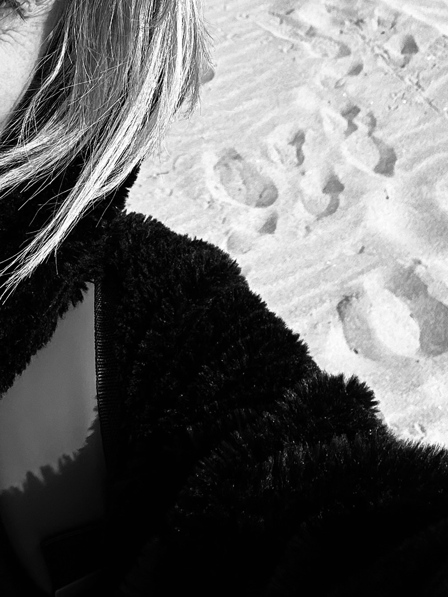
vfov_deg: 26.1
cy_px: -54
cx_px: 177
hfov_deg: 21.3
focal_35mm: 69
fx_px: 1191
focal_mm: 2.69
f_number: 1.9
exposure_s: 1/1684
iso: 25
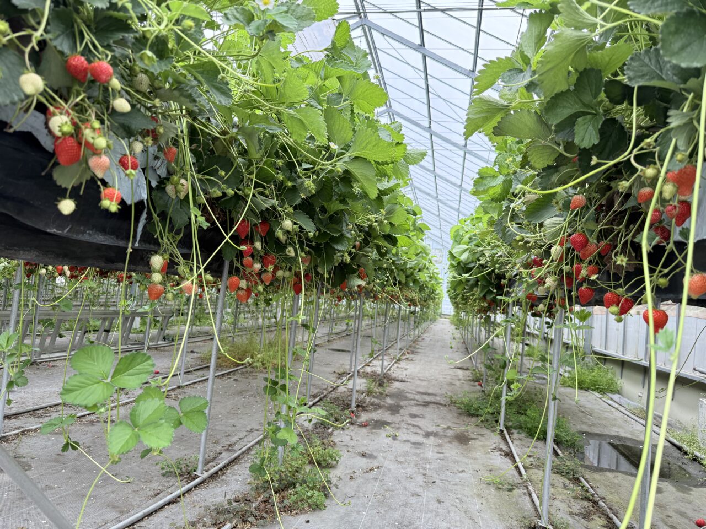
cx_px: 353
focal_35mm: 24
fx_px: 489
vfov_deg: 56.8
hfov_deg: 71.6
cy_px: 264
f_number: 1.78
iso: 100
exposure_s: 1/813
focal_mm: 6.76
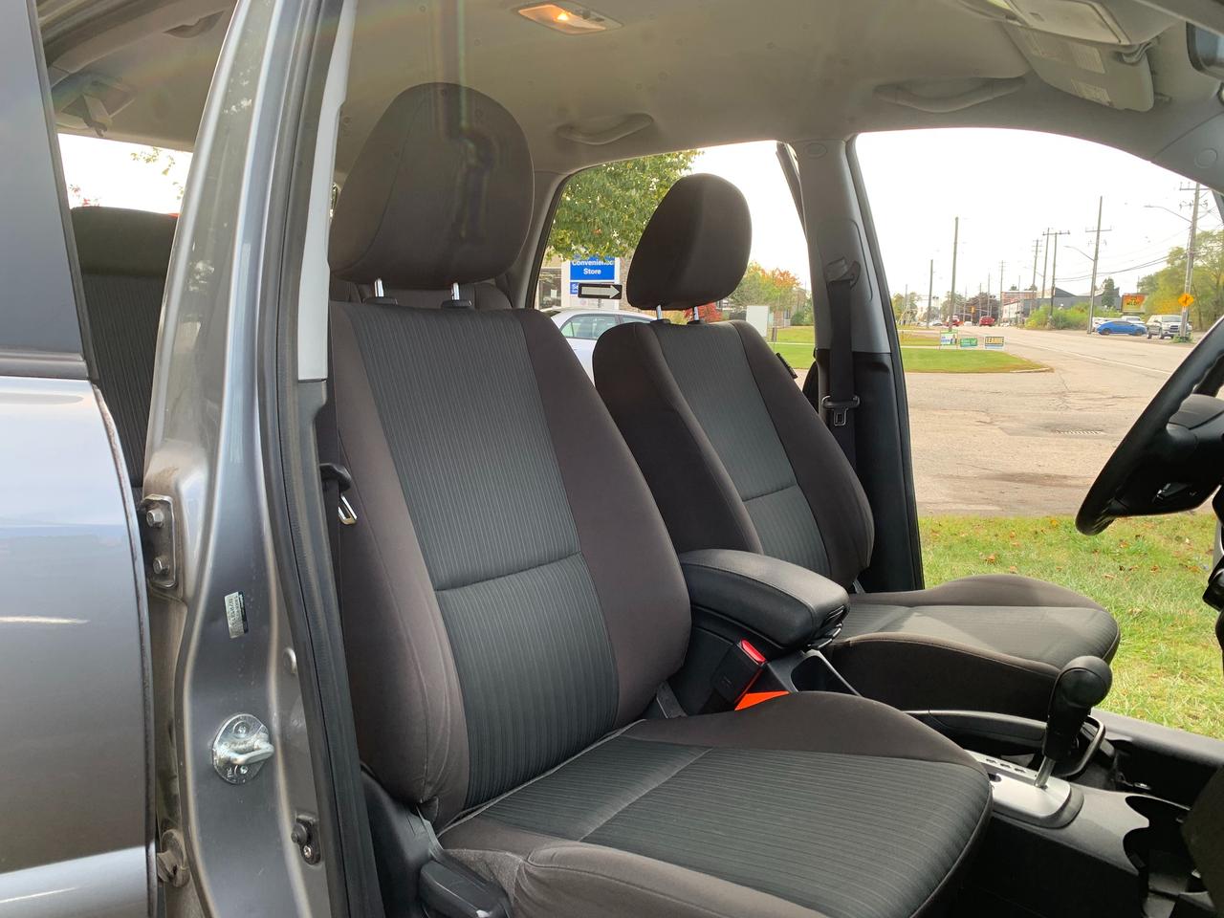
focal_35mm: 26
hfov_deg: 67.3
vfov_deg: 53.1
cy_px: 459
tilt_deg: -8.1
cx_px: 612
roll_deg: -1.2
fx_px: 919
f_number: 1.8
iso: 25
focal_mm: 4.25
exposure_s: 1/233
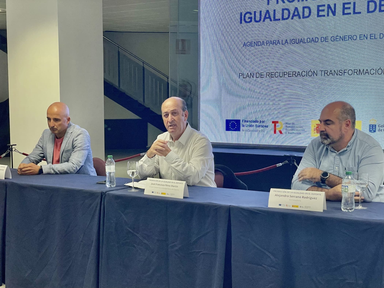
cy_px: 144
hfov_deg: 36.8
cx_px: 192
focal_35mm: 52
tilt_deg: -5.7
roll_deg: +0.0
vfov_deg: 28.0
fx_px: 577
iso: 64
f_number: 2
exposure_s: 1/100
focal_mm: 6
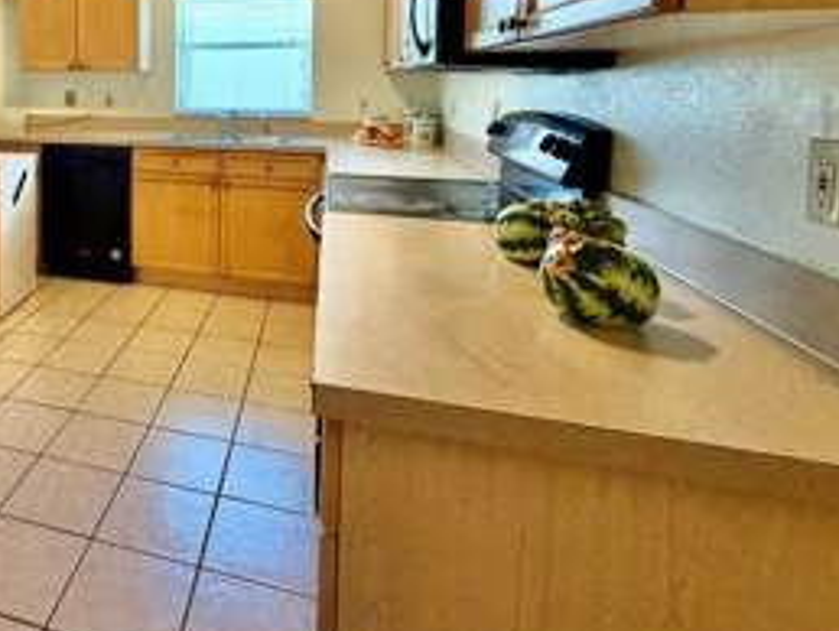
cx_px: 117
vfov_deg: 49.8
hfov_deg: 59.4
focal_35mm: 26
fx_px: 631
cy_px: 120
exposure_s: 1/60
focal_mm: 2.22
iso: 250
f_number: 2.2
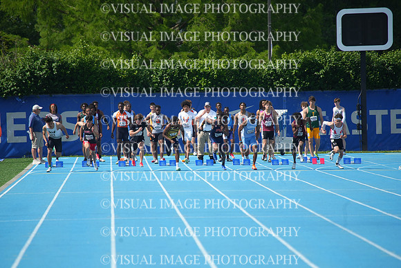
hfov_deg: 5.2
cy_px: 134
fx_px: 4456
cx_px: 200
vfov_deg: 3.4
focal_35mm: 400
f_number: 6.3
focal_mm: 400
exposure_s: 1/1600
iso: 400
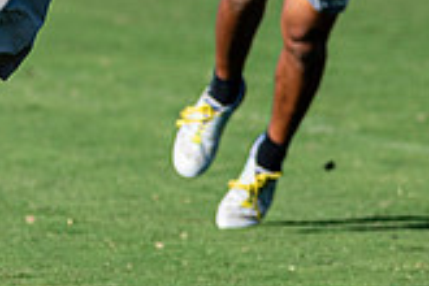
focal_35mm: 972
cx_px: -75
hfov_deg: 2.1
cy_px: -73
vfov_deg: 1.4
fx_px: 11582
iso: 220
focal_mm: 185
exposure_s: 1/2500
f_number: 3.2
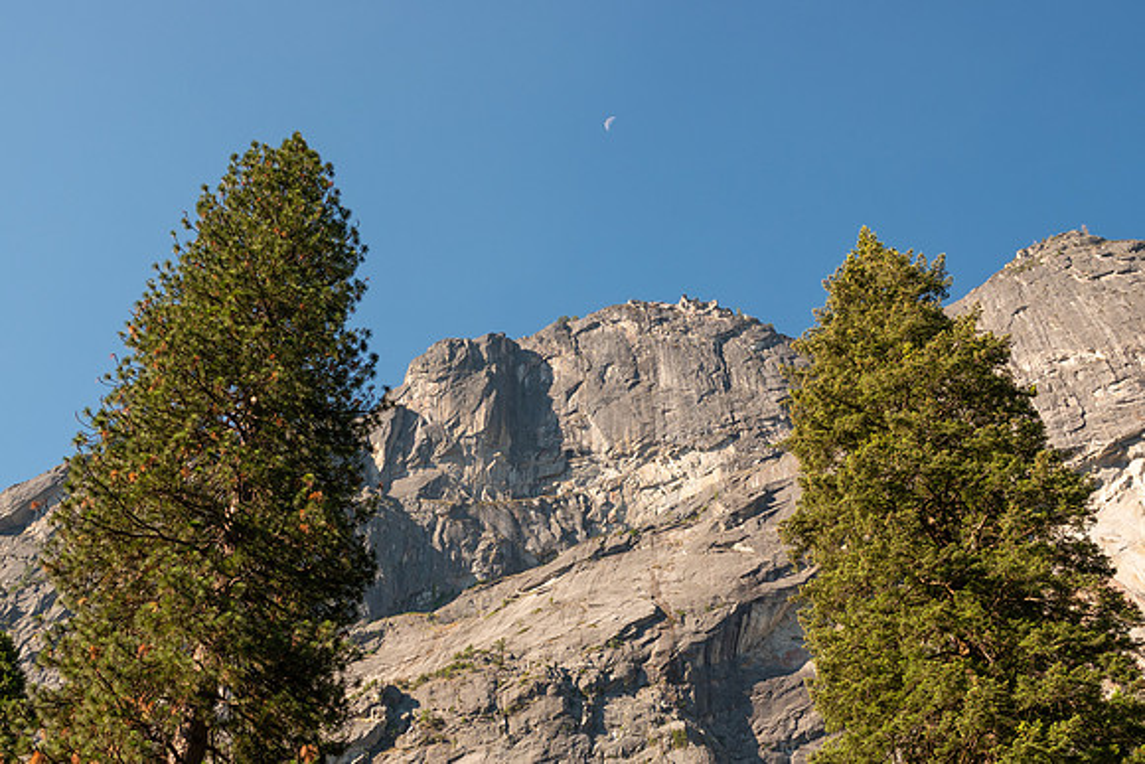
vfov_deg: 29.2
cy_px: 472
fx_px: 1461
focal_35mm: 46
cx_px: 524
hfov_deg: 42.8
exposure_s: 1/500
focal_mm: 13.7
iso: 100
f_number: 3.5
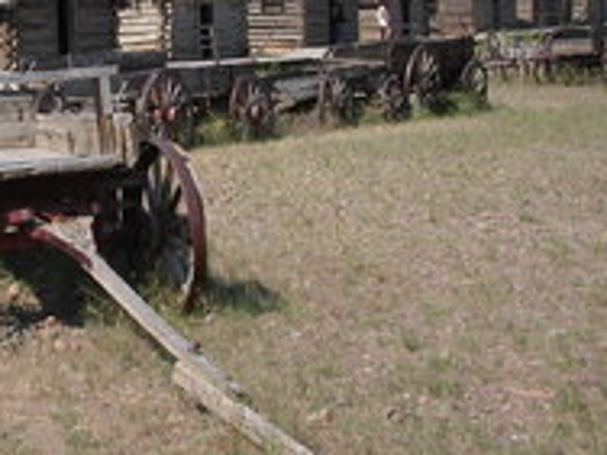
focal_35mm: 81
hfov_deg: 23.6
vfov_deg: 18.1
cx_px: 74
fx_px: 1420
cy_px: 123
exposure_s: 1/350
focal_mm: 7.8
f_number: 8
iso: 100
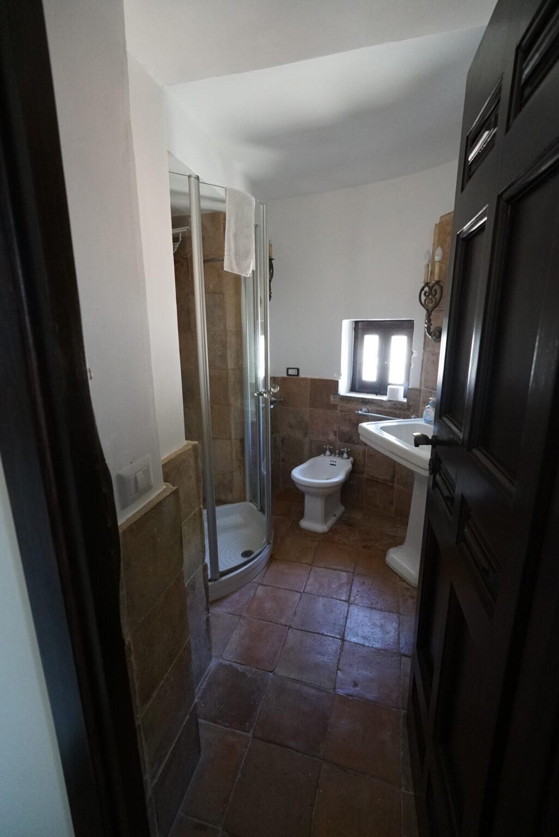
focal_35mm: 16
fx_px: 372
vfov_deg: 96.7
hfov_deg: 73.8
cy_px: 418
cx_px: 280
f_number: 4
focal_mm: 16
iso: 5000
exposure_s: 1/160
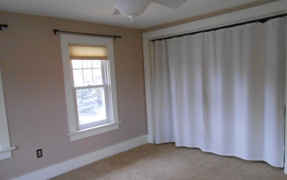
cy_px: 105
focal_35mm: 28
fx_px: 219
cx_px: 145
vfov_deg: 44.4
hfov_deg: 66.5
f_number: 3.5
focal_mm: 4.6
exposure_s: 1/15
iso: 800
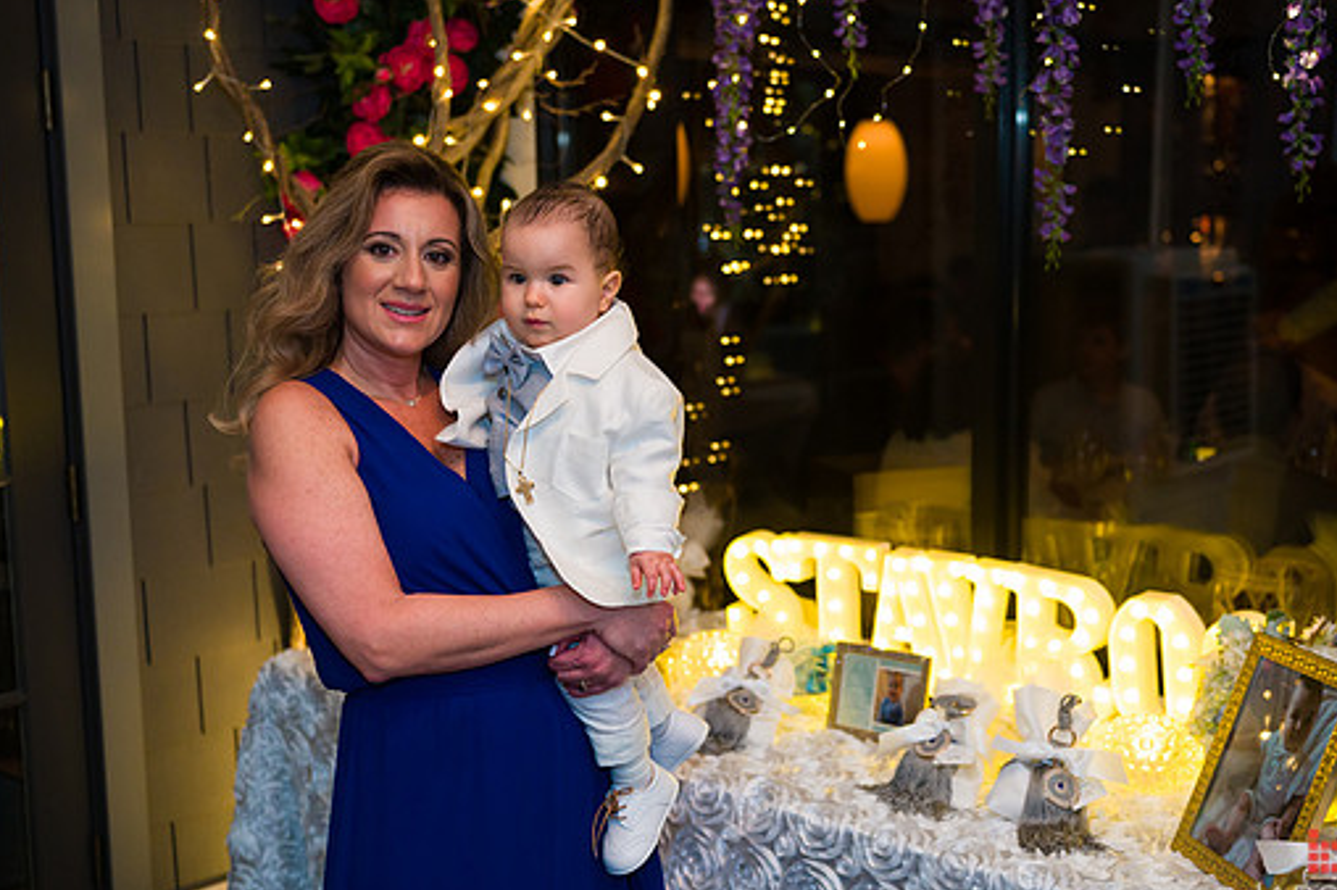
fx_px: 1781
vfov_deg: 28.0
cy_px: 458
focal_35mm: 48
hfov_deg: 41.1
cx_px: 732
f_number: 3.5
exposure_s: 1/125
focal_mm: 42
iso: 1600
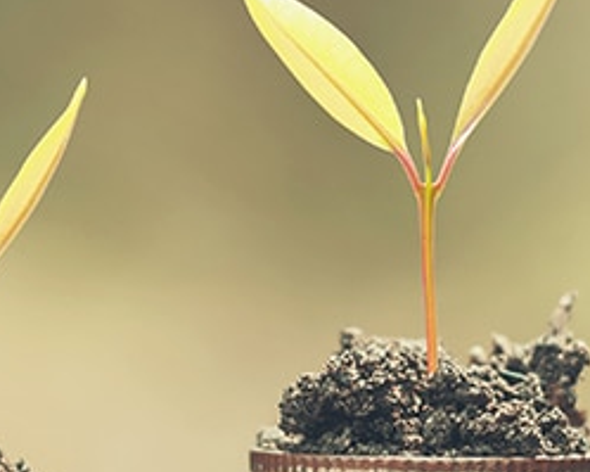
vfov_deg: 4.6
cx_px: 408
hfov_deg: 5.7
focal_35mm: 339
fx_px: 5917
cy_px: 221
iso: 100
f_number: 3.2
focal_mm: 50
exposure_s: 1/500
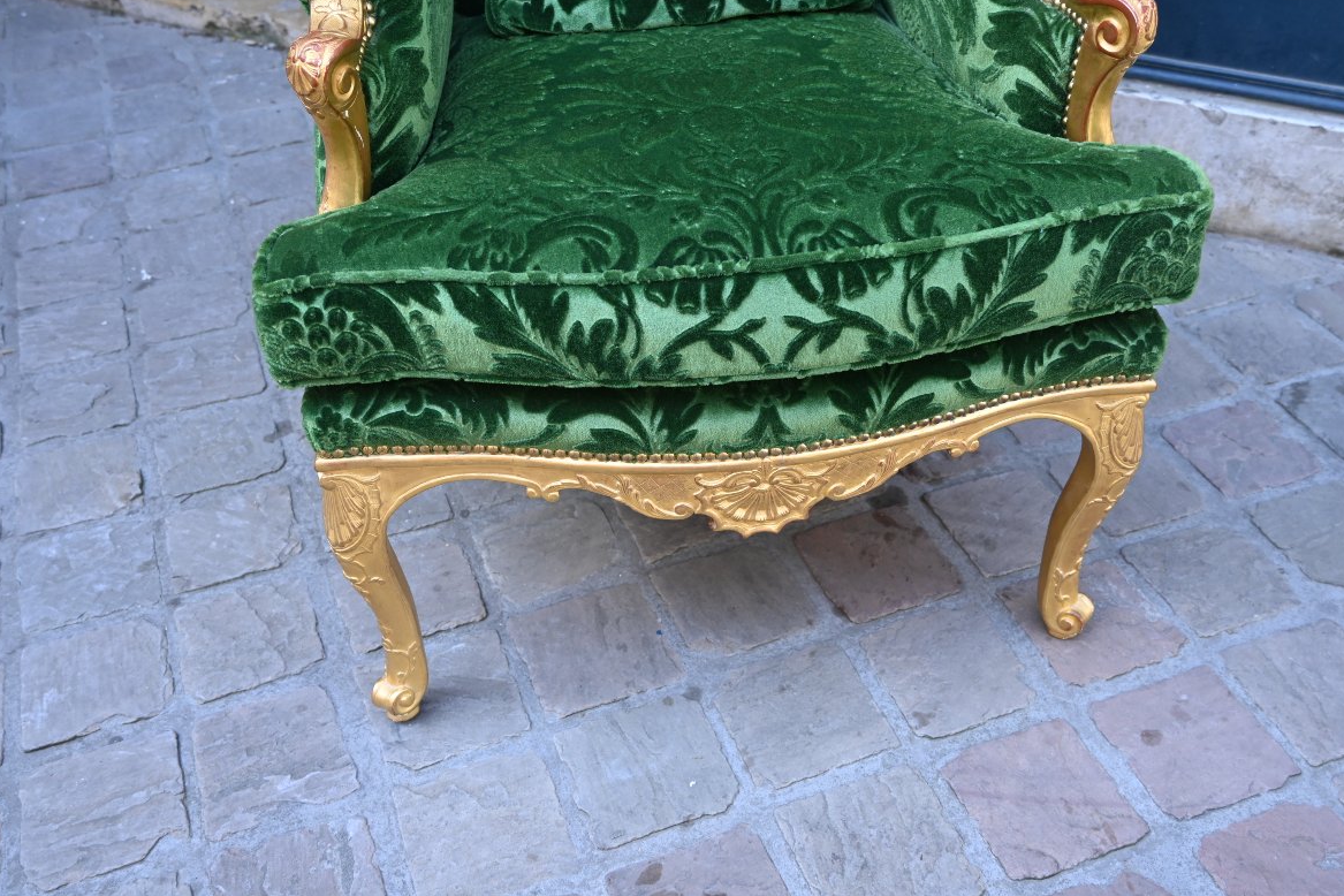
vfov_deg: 36.6
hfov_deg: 52.8
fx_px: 1353
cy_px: 436
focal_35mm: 36
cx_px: 666
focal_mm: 23.5
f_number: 4
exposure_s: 1/250
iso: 400
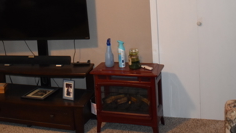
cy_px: -14
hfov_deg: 34.9
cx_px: 110
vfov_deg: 19.2
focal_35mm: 60
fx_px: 376
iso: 1800
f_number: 3.5
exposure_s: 1/60
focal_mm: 20
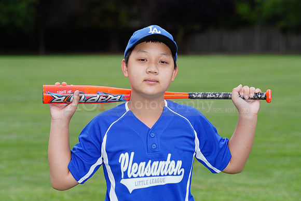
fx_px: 1472
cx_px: 150
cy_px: 100
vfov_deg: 7.8
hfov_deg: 11.7
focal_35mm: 176
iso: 200
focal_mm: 176
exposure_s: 1/200
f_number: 8
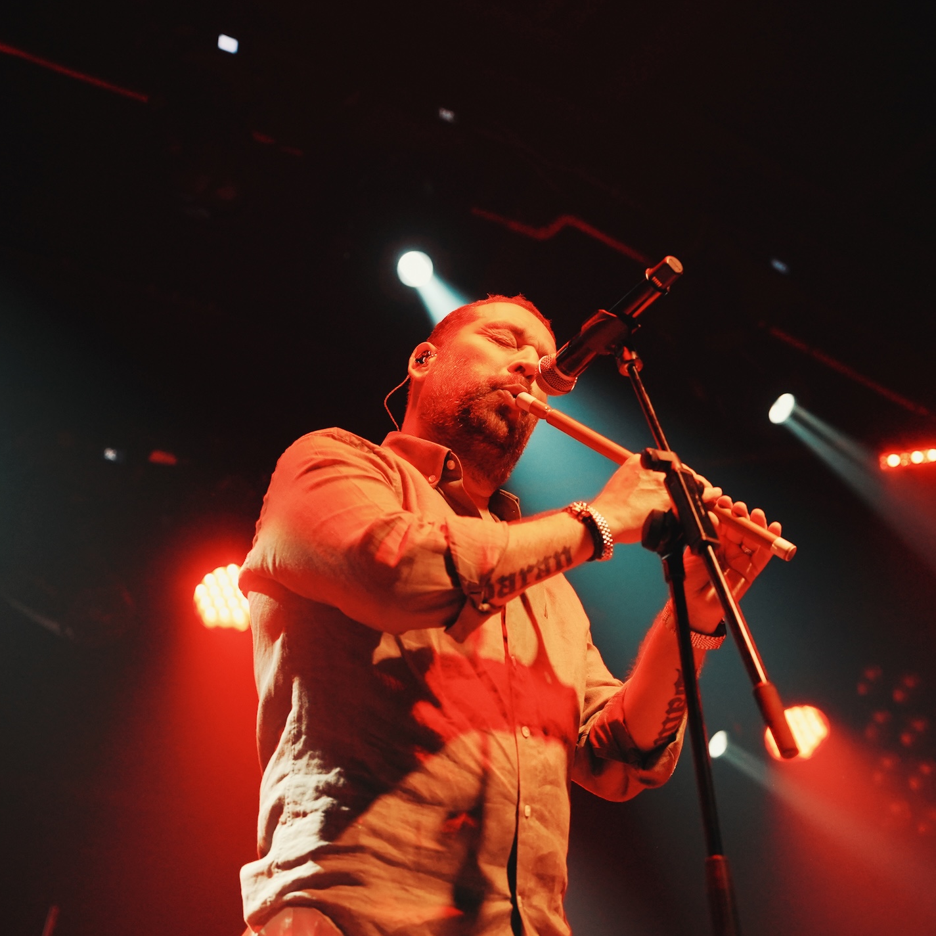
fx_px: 2753
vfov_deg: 19.3
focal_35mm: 90
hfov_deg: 19.3
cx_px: 393
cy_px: 469
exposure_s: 1/250
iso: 32000
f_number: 2.8
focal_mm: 70
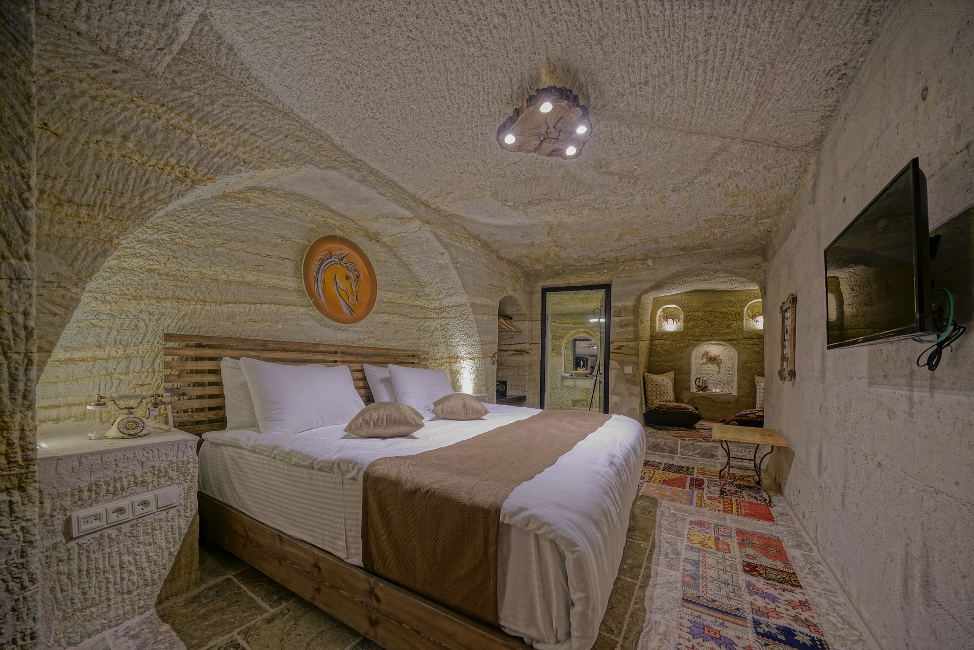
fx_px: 325
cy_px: 325
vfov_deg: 90.0
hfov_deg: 112.6
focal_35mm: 12
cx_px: 487
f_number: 5
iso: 800
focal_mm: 12
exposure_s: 1/13
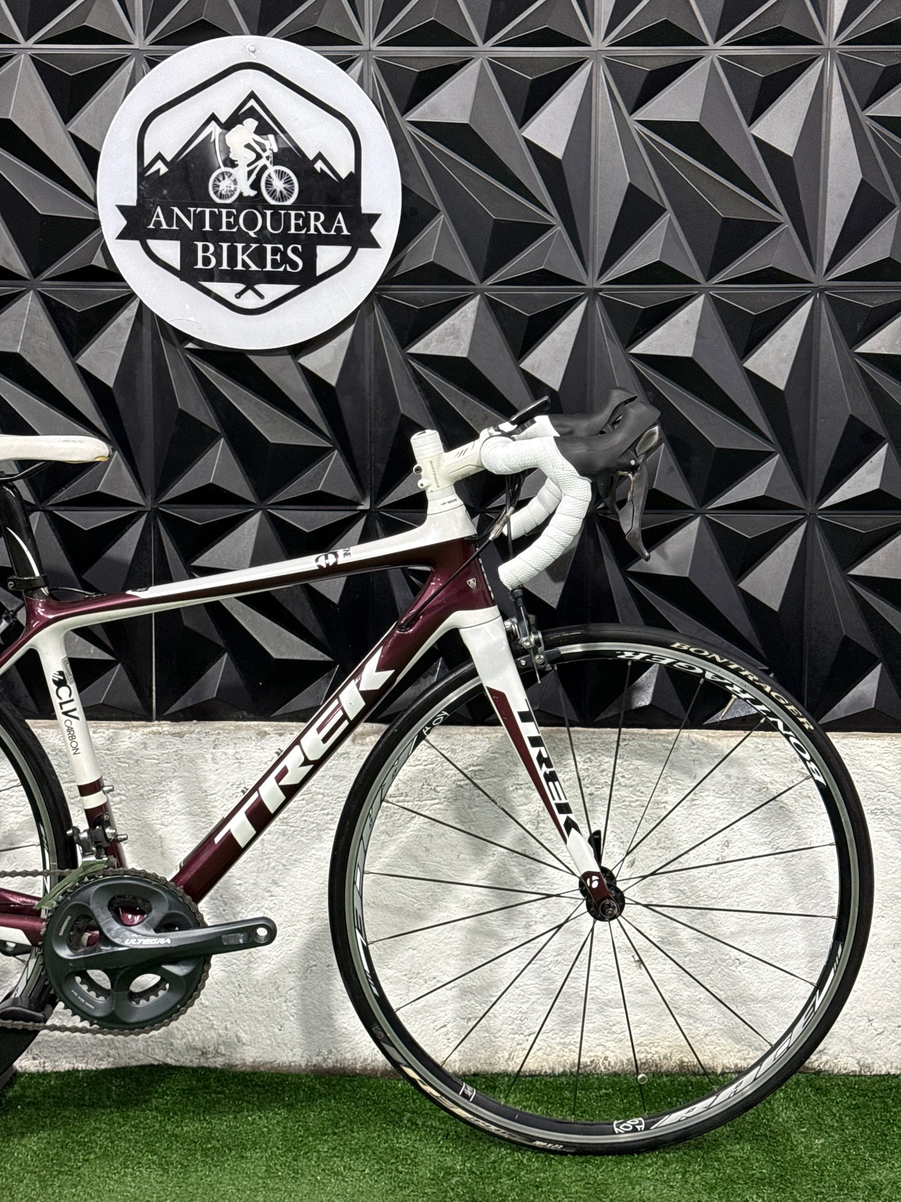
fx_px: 1666
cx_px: 450
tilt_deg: -7.5
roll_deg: -1.0
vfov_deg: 39.7
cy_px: 601
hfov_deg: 30.3
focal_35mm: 48
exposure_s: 1/60
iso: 160
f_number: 1.78
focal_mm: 6.76
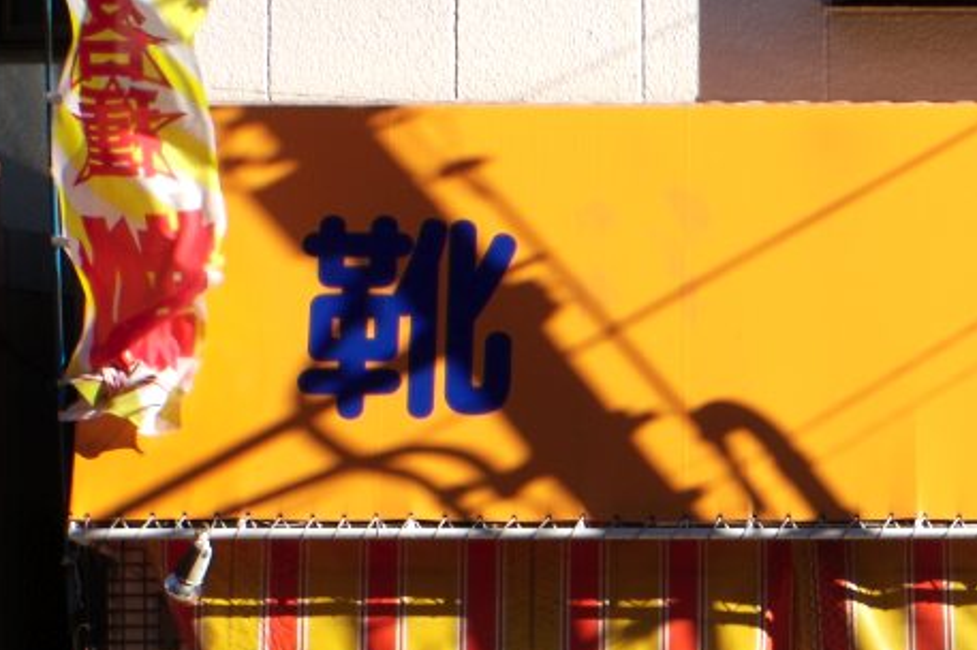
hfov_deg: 21.7
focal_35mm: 92
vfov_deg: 14.5
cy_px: 710
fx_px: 2495
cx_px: 853
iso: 100
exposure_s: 1/100
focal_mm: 28
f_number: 10
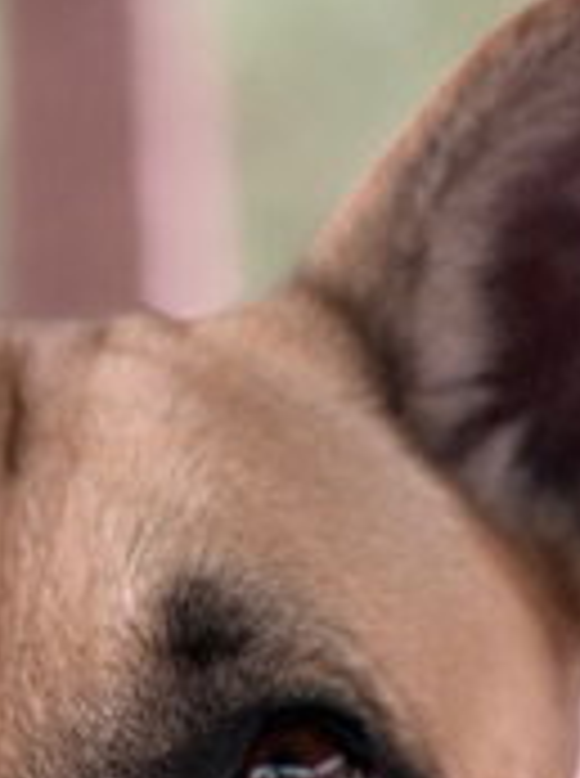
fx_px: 3991
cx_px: 27
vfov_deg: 10.7
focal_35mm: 178
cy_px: 1237
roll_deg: +3.7
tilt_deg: -17.0
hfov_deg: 8.3
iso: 64
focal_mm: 6.93
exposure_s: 1/360
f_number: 1.8
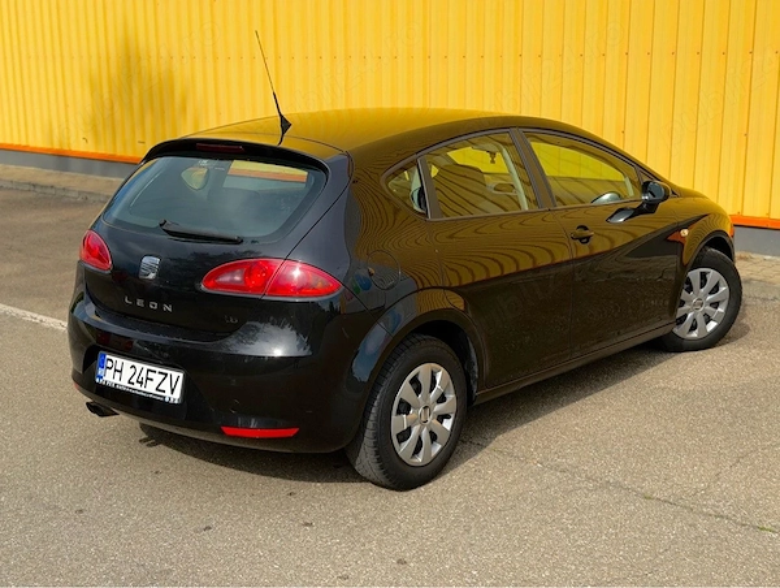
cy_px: 294
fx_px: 1083
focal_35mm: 48
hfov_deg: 39.6
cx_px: 390
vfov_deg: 30.3
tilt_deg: -10.7
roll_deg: +1.5
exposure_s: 1/2667
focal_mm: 6.76
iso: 64
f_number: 1.78
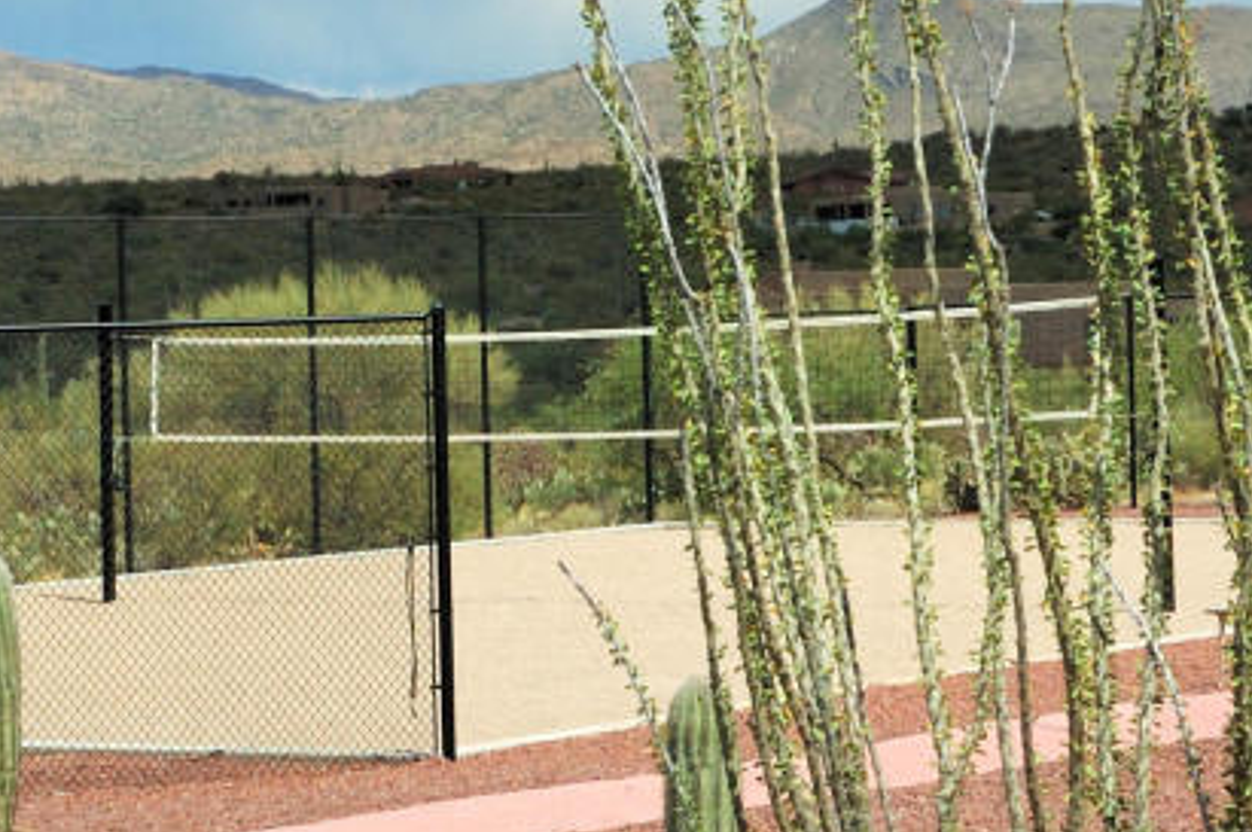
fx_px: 4689
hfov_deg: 15.2
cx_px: 385
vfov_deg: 10.1
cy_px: 357
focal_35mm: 135
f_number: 9
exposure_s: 1/400
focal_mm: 32
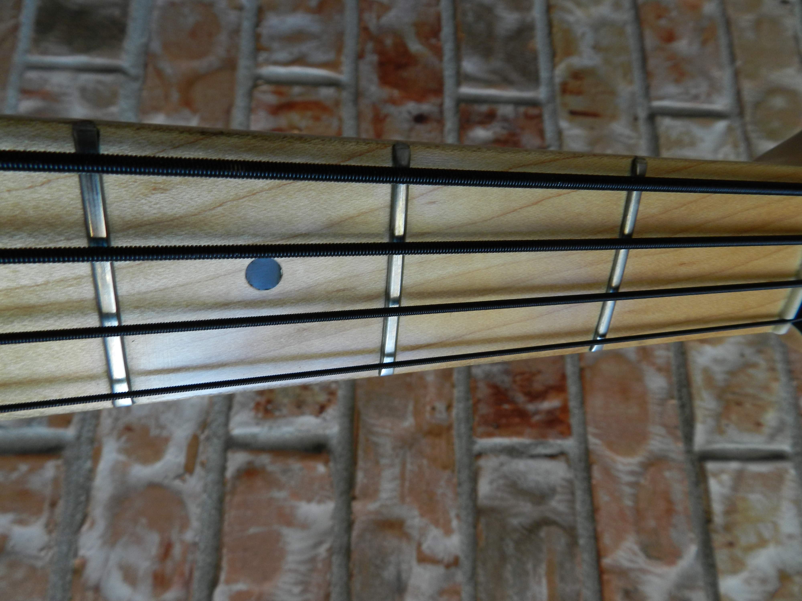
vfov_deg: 58.9
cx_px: 401
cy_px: 300
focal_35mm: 23
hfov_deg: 73.9
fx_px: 533
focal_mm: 4
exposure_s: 1/60
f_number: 3.5
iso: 160
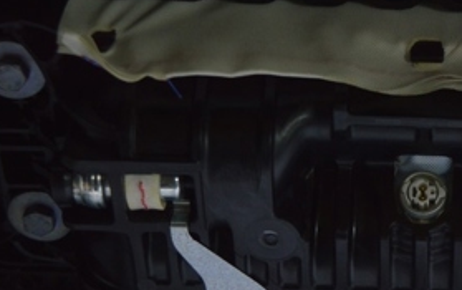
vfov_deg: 11.0
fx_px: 1500
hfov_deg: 17.1
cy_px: 162
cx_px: 465
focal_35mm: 119
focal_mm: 34
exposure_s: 1/20
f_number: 5.6
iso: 400
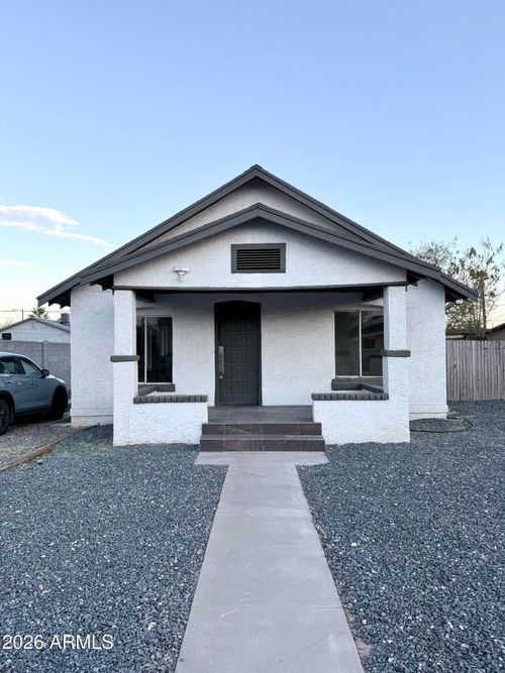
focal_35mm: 24
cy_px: 336
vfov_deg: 71.6
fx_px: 467
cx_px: 252
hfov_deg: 56.8
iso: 80
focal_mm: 6.76
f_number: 1.78
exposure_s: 1/433
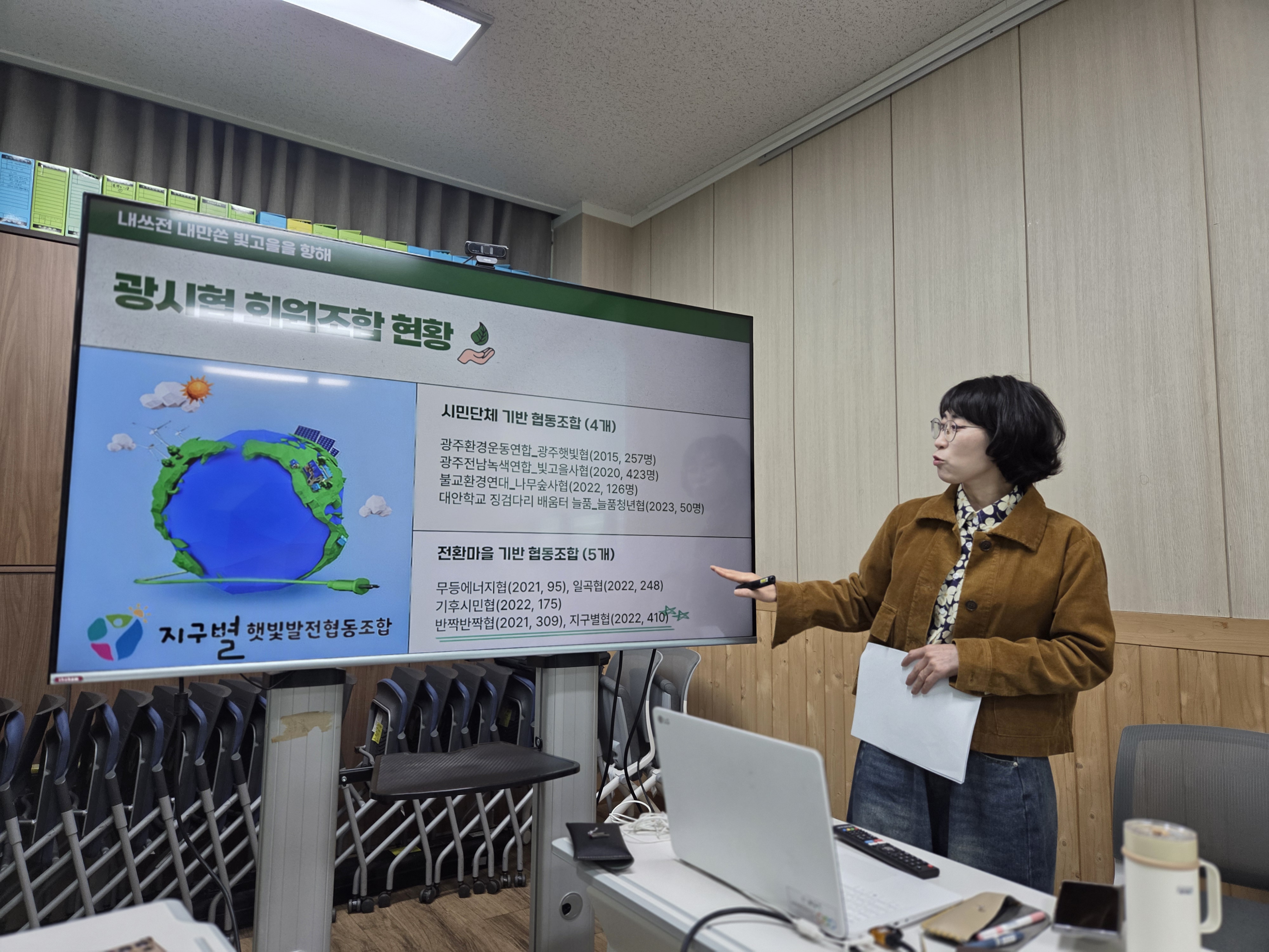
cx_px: 634
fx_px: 843
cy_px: 476
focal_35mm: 23
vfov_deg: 58.9
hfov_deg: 73.9
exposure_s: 1/120
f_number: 1.8
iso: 250
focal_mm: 5.4
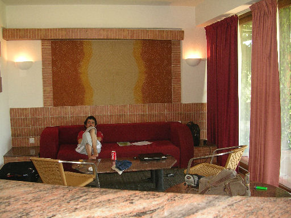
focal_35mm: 38
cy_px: 109
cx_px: 146
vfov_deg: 37.7
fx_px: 319
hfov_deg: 49.0
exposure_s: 1/60.1
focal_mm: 5.8
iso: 91
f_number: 2.8
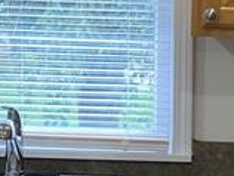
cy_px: 109
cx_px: 231
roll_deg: -1.2
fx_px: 1137
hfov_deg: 11.6
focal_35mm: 168
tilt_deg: -8.1
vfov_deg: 8.9
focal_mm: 4.25
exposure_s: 1/120
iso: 125
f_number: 1.8
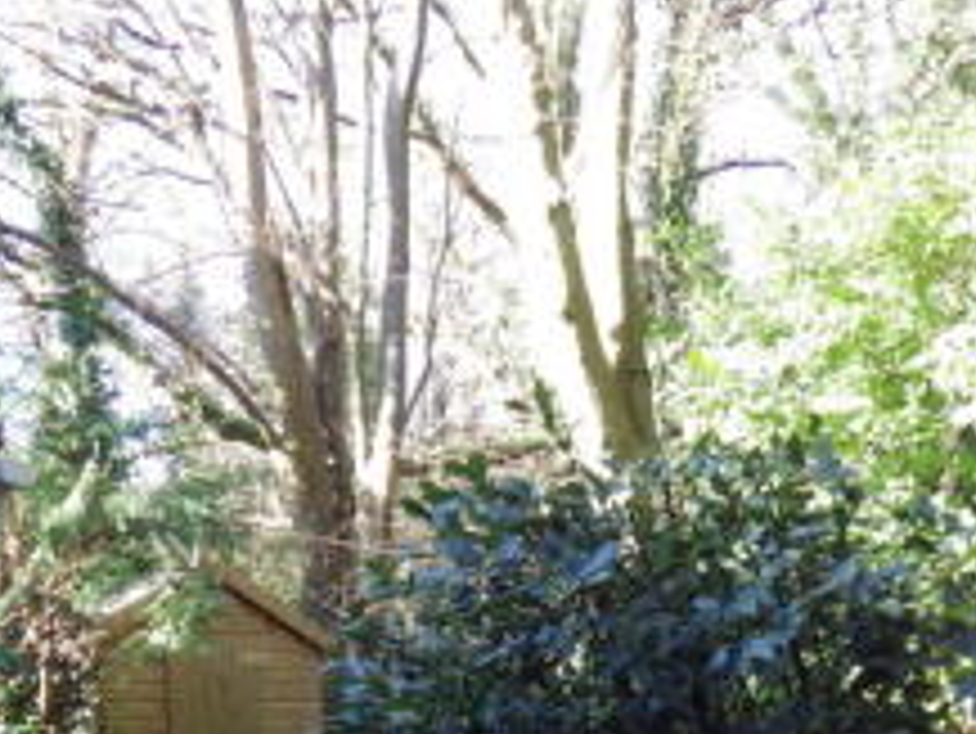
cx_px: 632
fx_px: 1664
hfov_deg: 32.5
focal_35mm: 59
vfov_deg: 23.2
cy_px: 831
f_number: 3.1
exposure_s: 1/100
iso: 100
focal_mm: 4
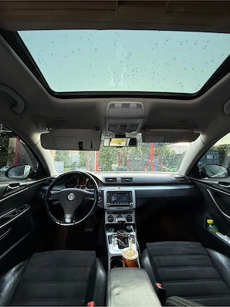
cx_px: 115
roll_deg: -0.6
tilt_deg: +8.0
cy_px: 154
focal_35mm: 14
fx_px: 124
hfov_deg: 85.7
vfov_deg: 102.1
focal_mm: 2.22
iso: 320
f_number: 2.2
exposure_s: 1/100
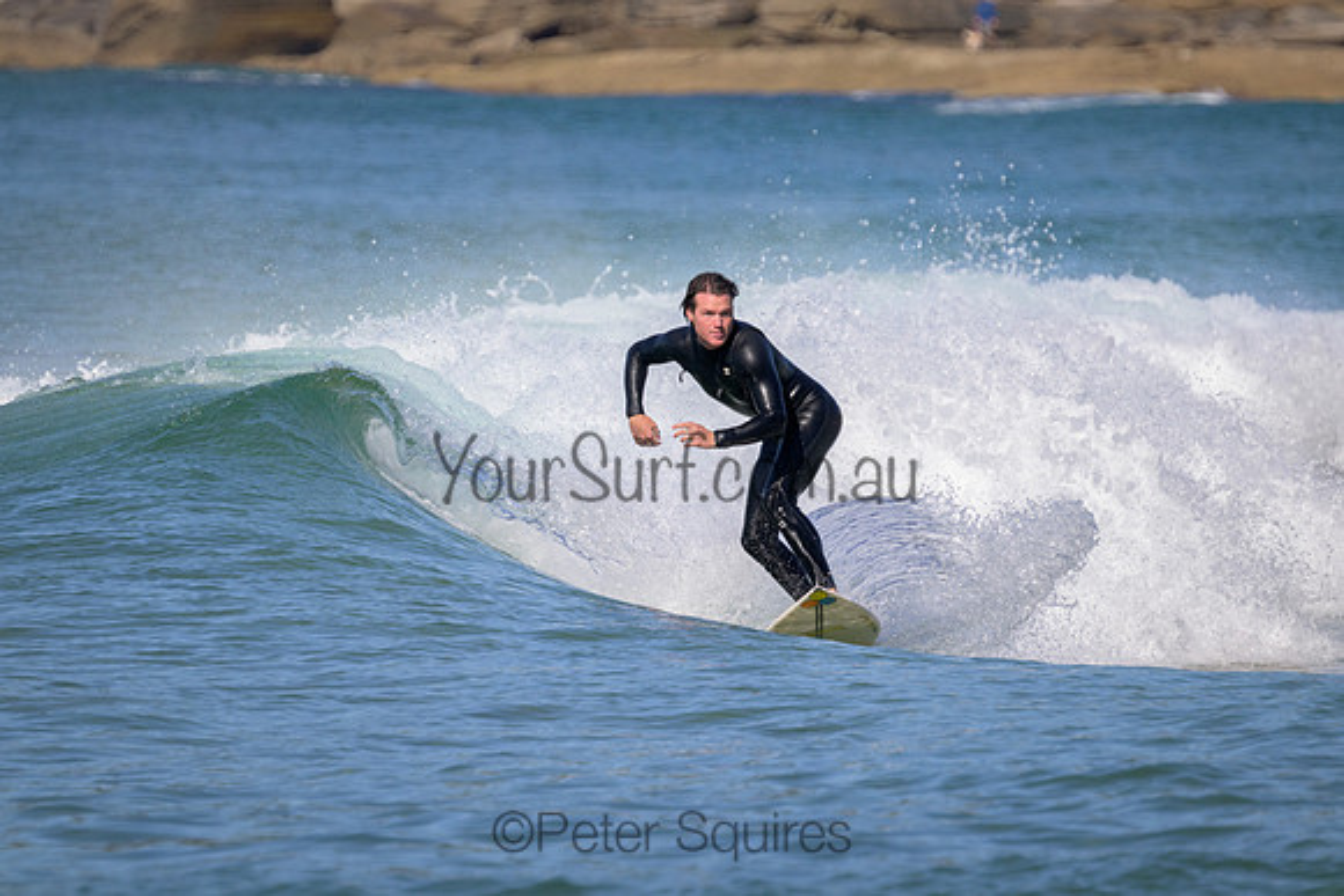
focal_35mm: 650
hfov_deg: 3.2
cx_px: 672
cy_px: 448
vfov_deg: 2.1
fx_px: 24271
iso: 720
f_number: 11
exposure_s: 1/2000
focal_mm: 650
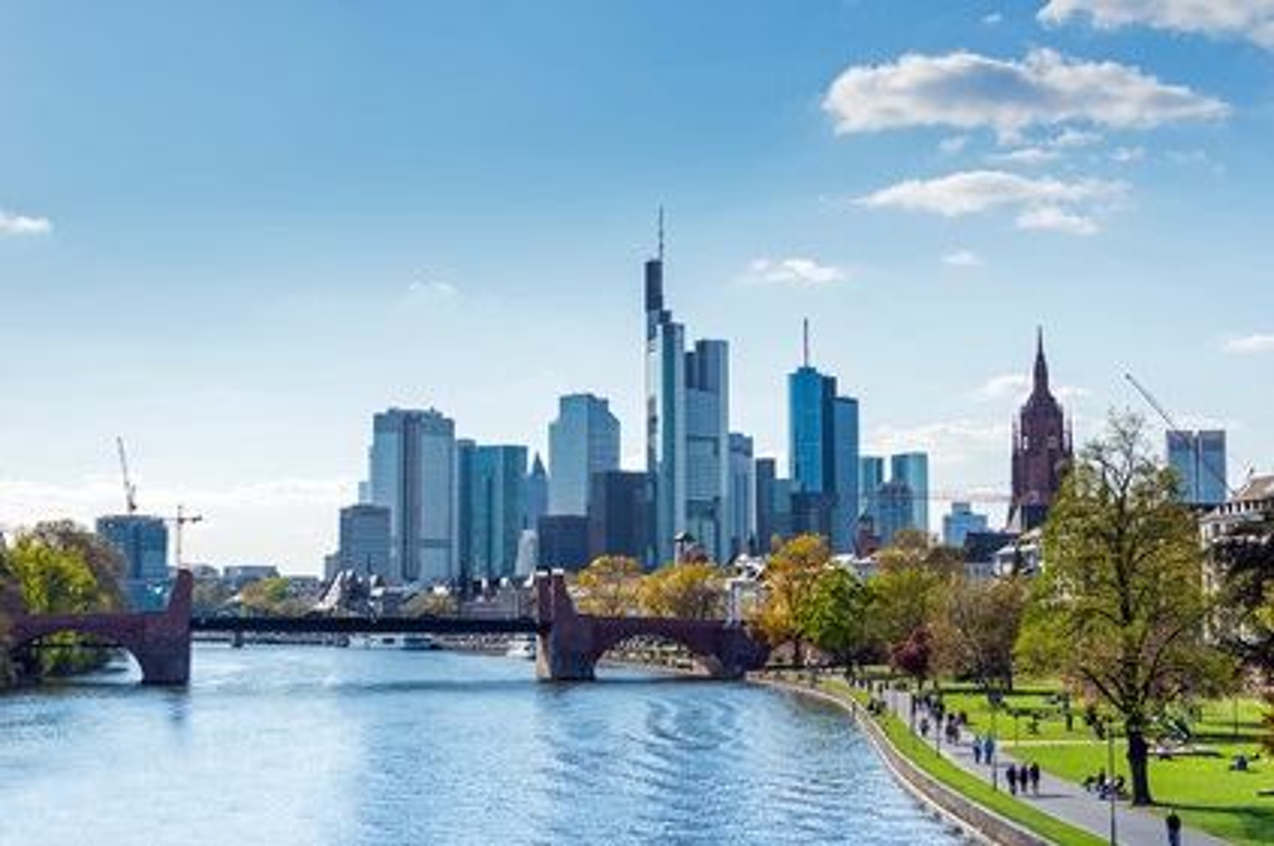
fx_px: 1838
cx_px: 637
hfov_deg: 38.2
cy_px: 423
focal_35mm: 52
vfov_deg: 25.9
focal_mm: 52
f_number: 8
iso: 200
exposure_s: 1/400
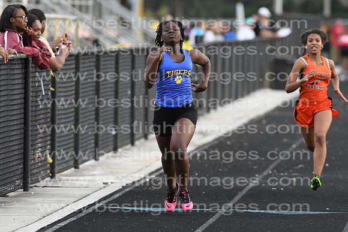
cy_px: 116
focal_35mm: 450
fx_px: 4351
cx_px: 174
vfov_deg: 3.1
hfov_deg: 4.6
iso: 2000
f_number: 4
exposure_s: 1/1600
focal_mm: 300
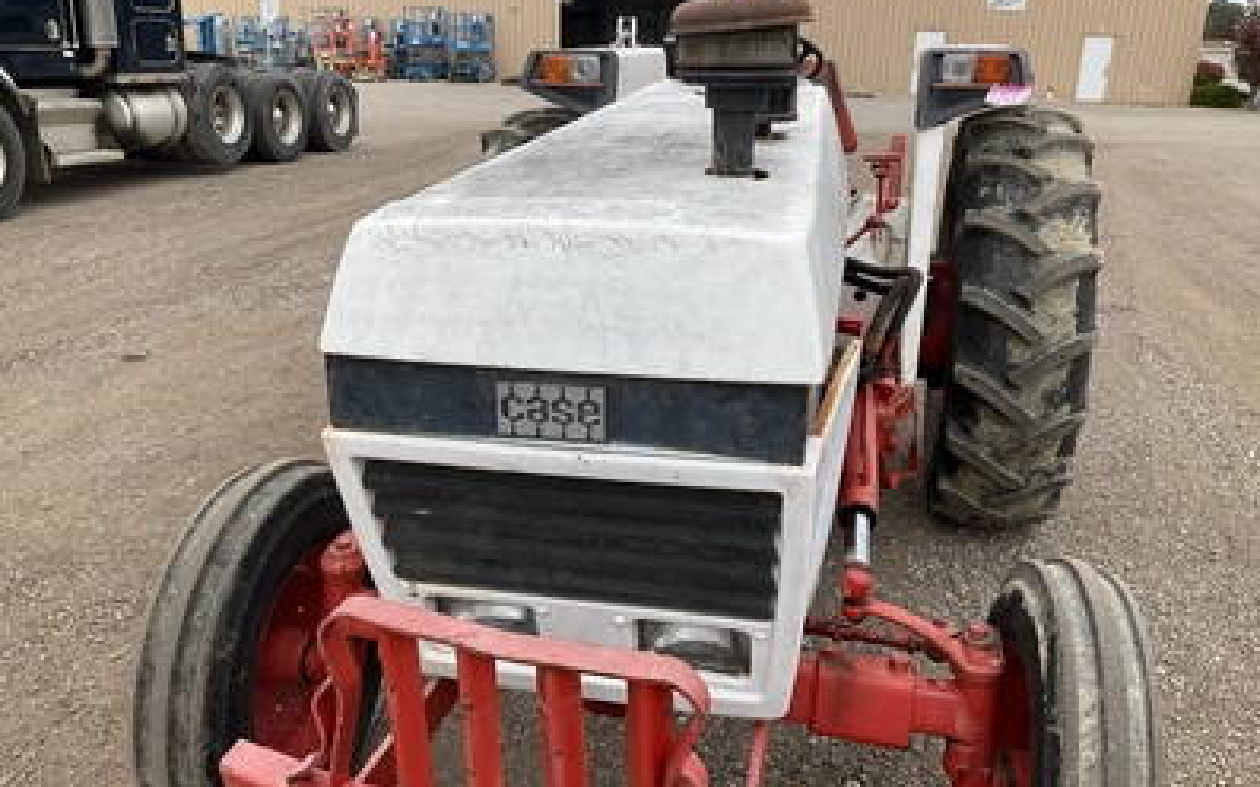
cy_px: 406
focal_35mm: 31
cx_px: 628
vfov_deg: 40.6
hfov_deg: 61.2
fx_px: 1064
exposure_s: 1/1015
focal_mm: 3
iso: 25
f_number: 1.8
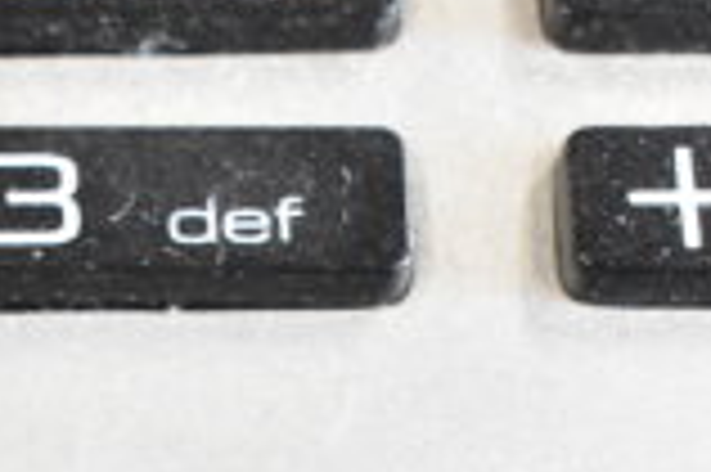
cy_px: 856
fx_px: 3550
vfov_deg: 7.4
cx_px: -148
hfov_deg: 11.2
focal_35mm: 180
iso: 2500
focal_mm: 31
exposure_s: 1/50
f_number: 4.2
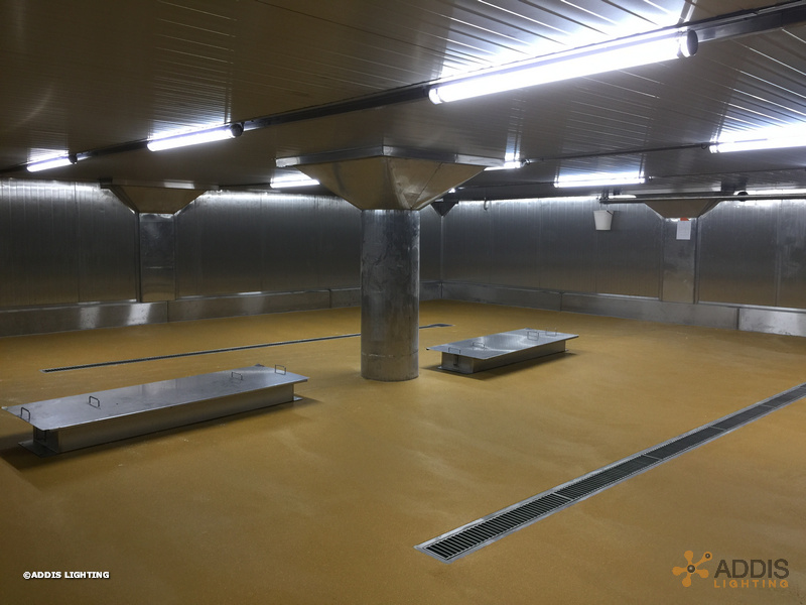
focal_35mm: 29
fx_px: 675
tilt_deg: -6.2
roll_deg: -1.7
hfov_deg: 61.7
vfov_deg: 48.2
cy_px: 302
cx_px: 403
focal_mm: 4.15
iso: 40
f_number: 2.2
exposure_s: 1/33
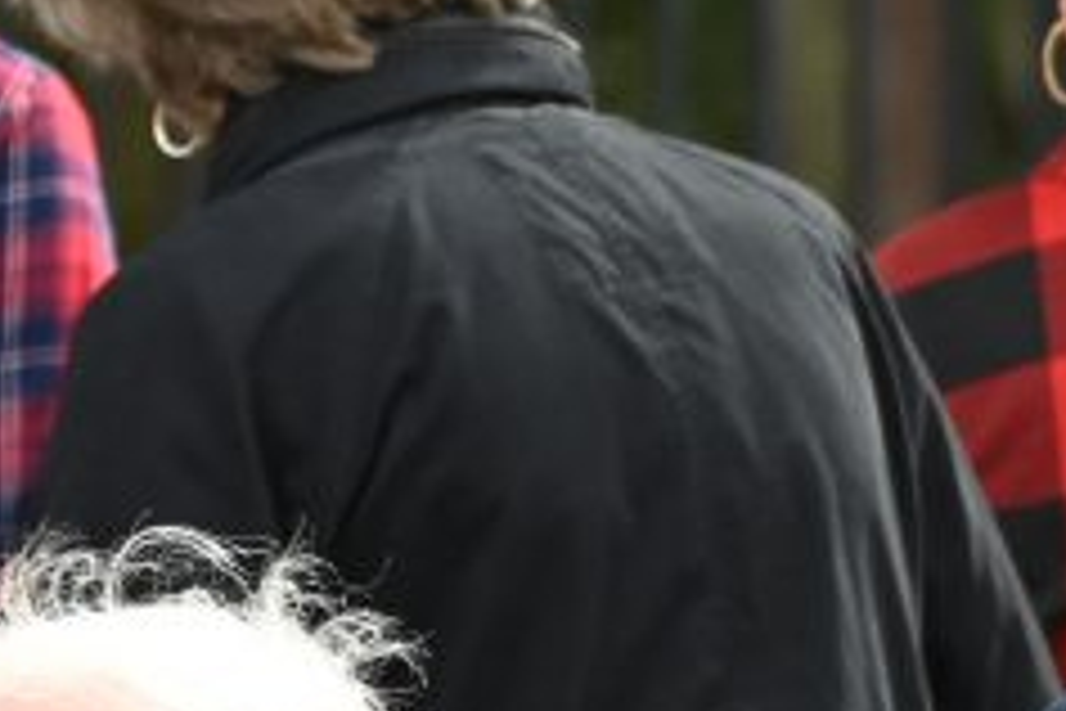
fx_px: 30527
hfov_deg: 2.0
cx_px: -1354
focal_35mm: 1031
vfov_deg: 1.3
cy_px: 1458
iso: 400
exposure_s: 1/250
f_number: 7.6
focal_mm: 170
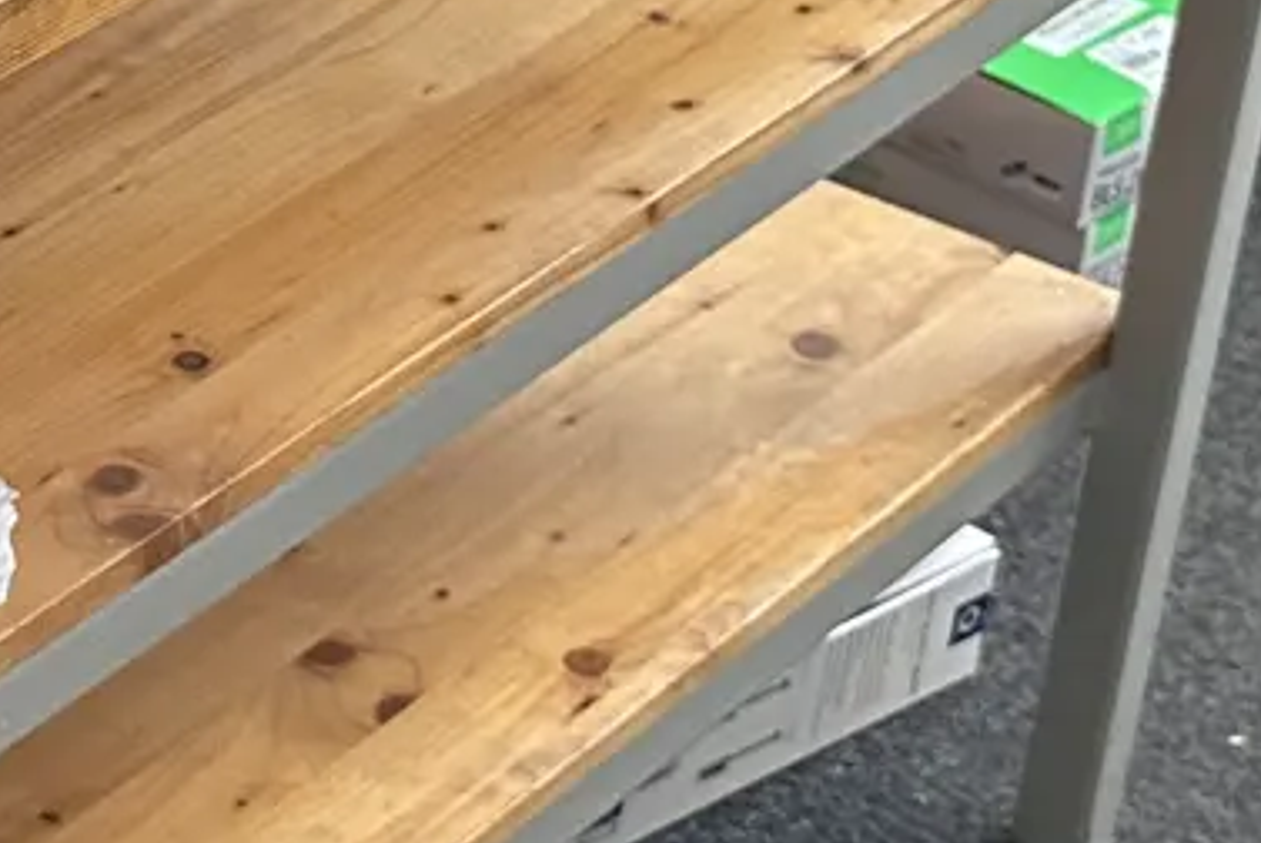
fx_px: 4452
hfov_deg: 15.1
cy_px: 191
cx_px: -552
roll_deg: +2.0
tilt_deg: -29.8
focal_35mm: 127
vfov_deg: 10.8
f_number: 1.78
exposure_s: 1/60
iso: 500
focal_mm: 6.86
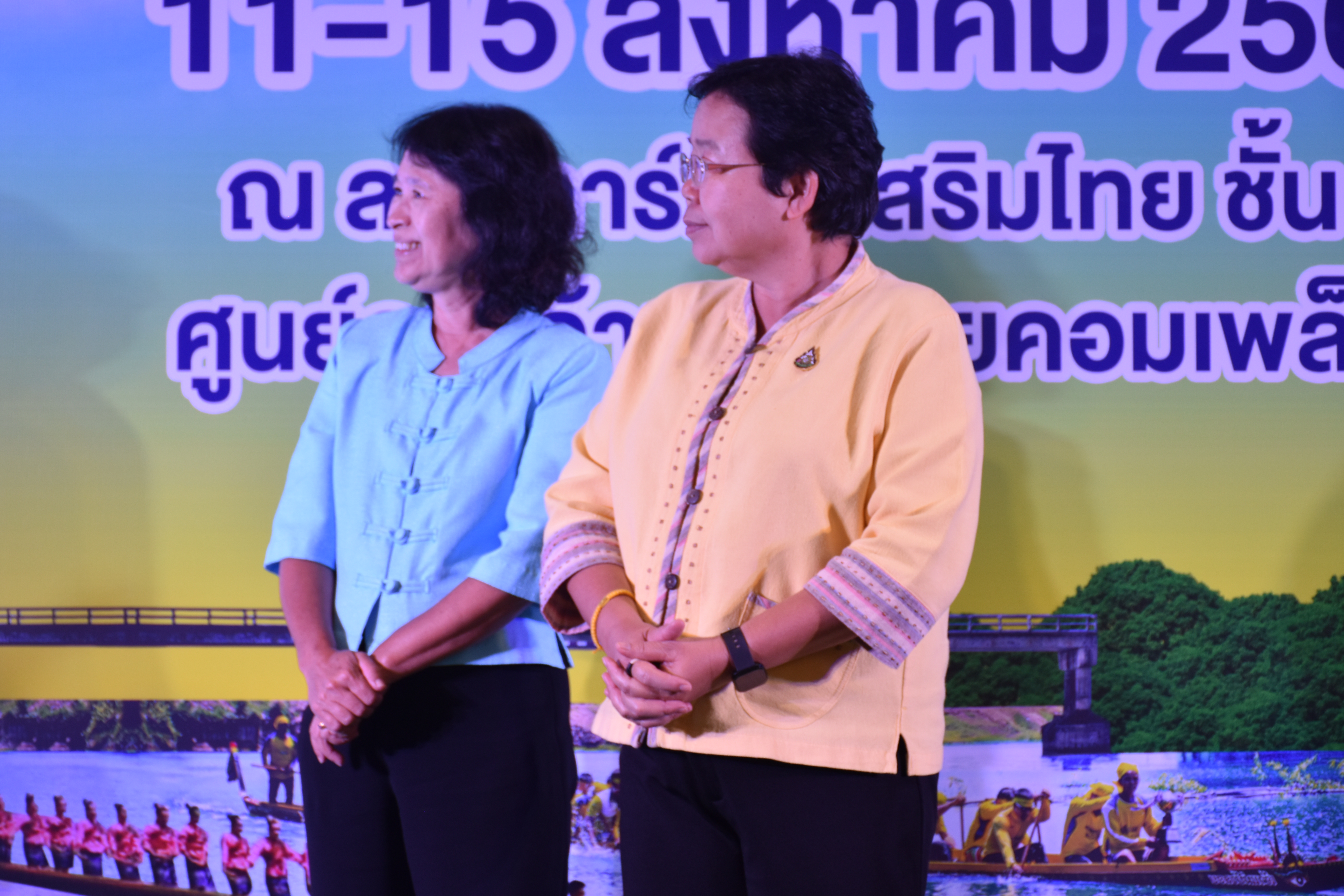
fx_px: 3957
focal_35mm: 106
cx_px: 638
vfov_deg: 12.9
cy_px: 424
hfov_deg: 19.3
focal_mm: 66
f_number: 5
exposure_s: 1/80
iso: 400
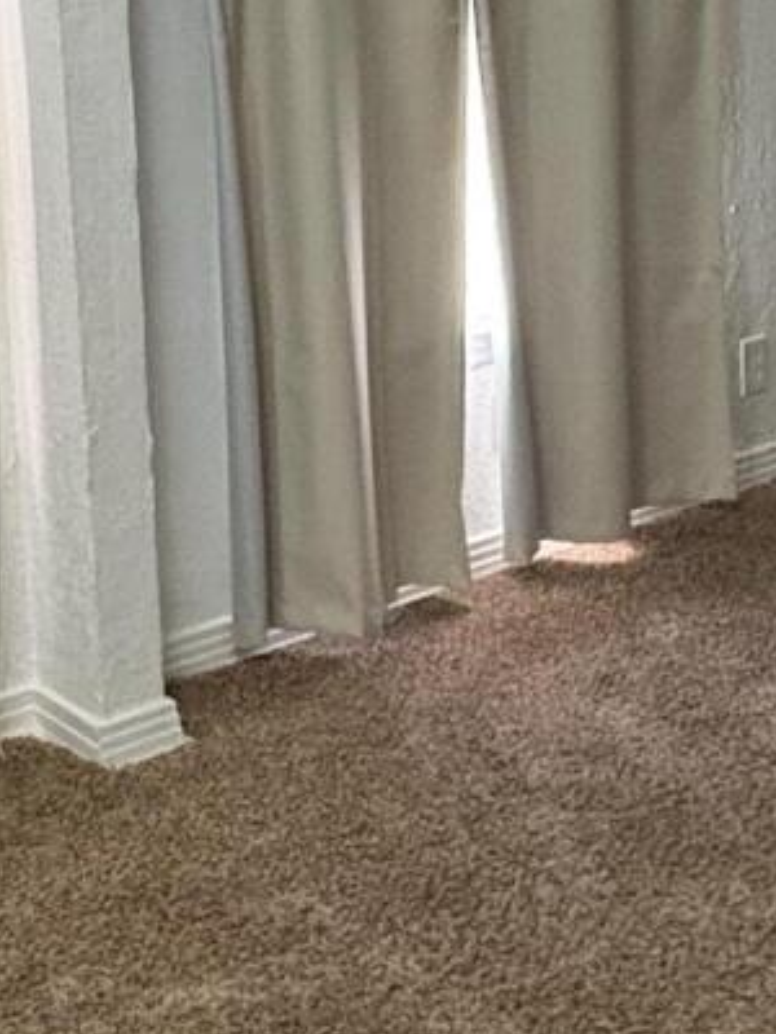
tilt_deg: -10.1
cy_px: 220
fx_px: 2092
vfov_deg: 27.3
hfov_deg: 20.9
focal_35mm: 70
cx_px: 569
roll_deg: +1.1
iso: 500
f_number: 2.2
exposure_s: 1/60
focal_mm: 2.22
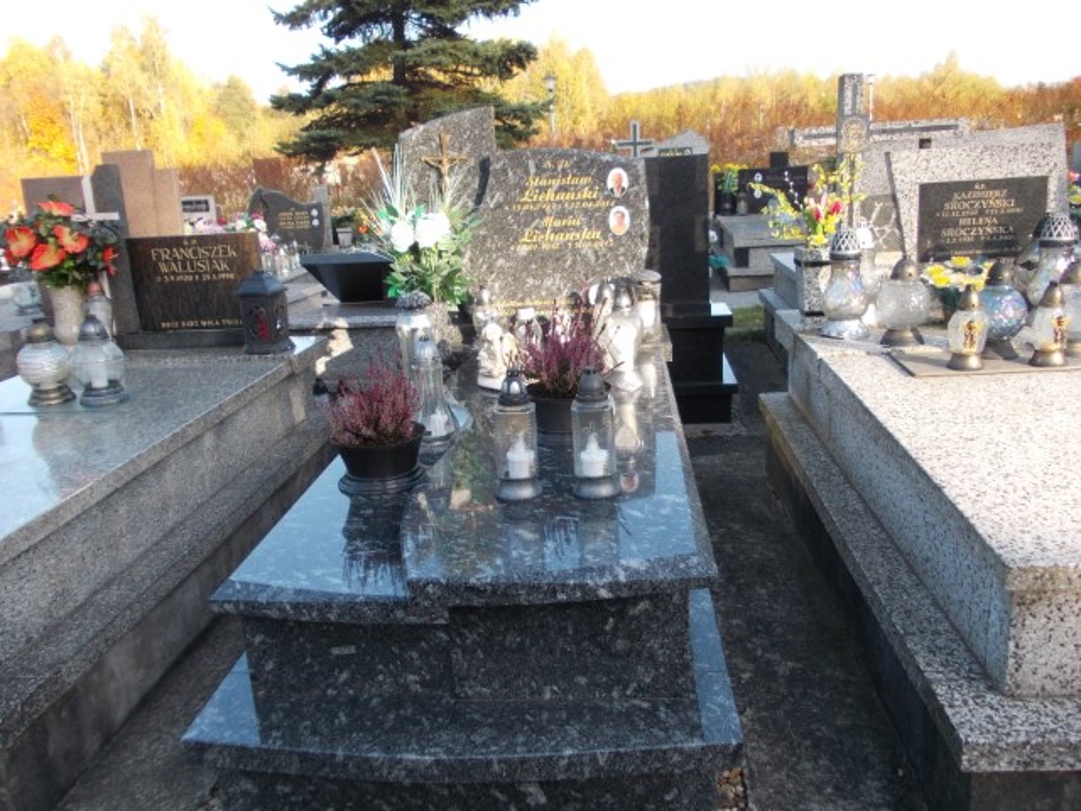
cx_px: 540
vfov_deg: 49.7
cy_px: 406
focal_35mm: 28
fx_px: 874
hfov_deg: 63.4
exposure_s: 1/250
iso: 100
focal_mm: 4
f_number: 2.7
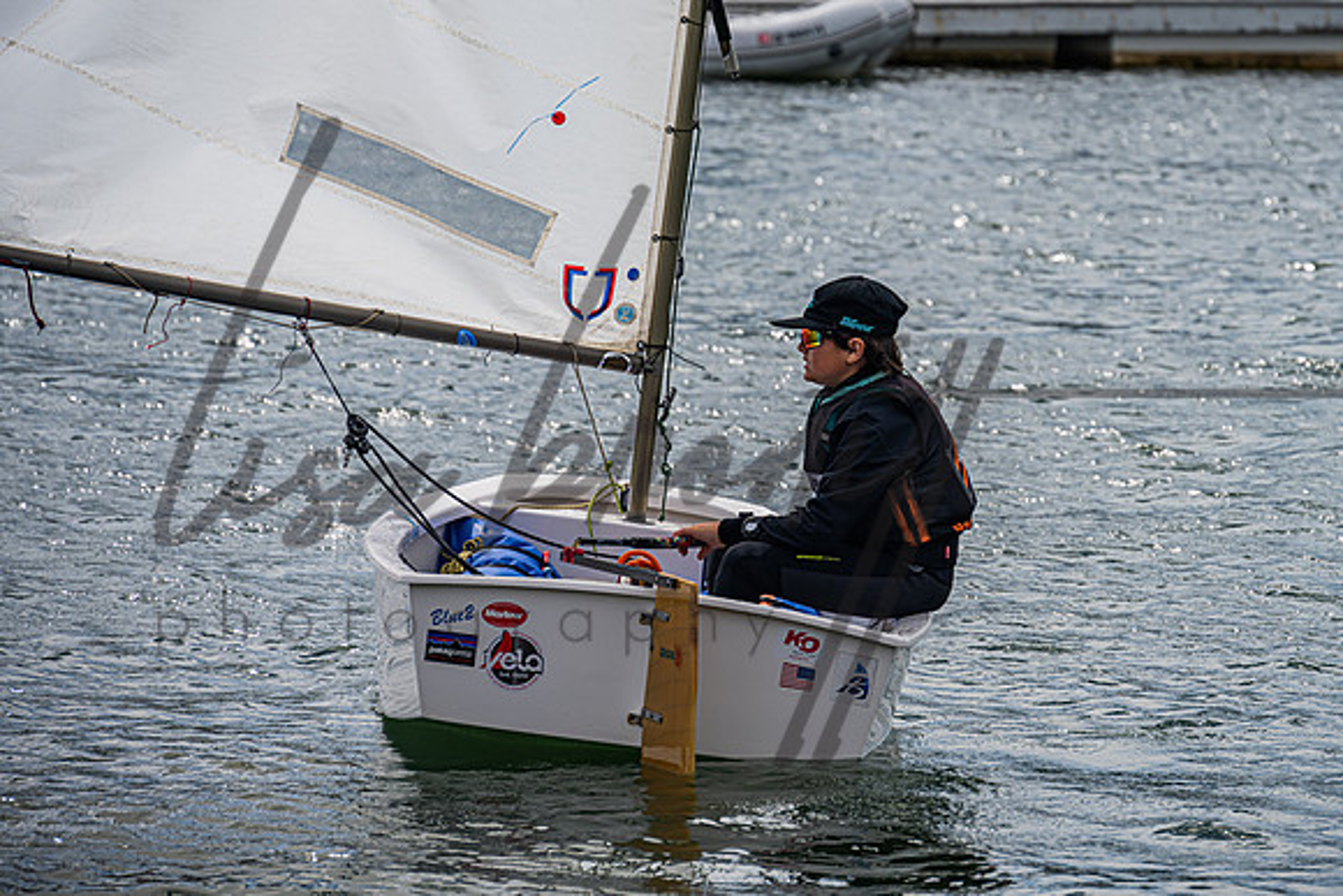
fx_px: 7794
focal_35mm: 209
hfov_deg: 9.8
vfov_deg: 6.6
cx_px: 825
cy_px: 346
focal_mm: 170
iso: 100
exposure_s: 1/1000
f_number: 6.3
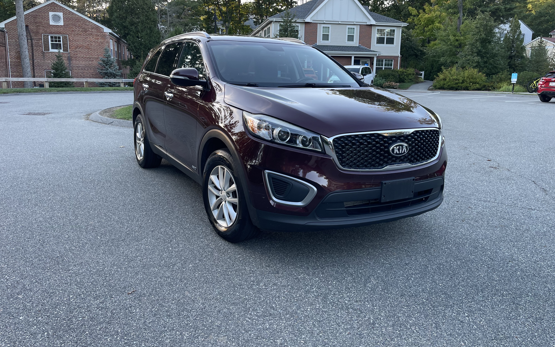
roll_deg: -1.3
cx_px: 281
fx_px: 408
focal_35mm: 27
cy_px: 150
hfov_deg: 68.4
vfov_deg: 45.9
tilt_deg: -10.2
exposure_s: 1/121
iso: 64
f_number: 1.6
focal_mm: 5.1
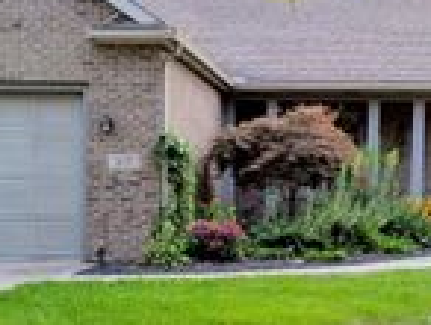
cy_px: 225
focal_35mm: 82
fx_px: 1023
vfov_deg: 18.0
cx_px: 266
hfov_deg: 23.7
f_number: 1.85
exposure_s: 1/2695
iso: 39
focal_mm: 6.81
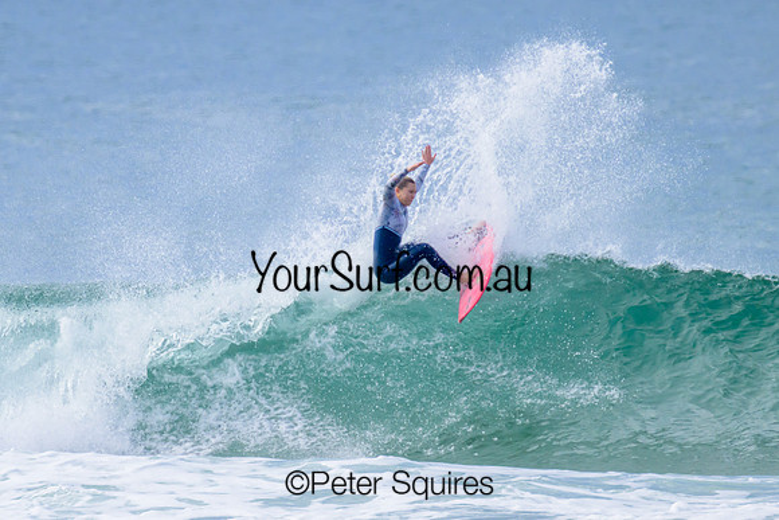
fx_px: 23758
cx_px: 312
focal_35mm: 1098
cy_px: 237
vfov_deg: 1.3
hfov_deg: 1.9
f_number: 11
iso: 900
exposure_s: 1/2000
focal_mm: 800
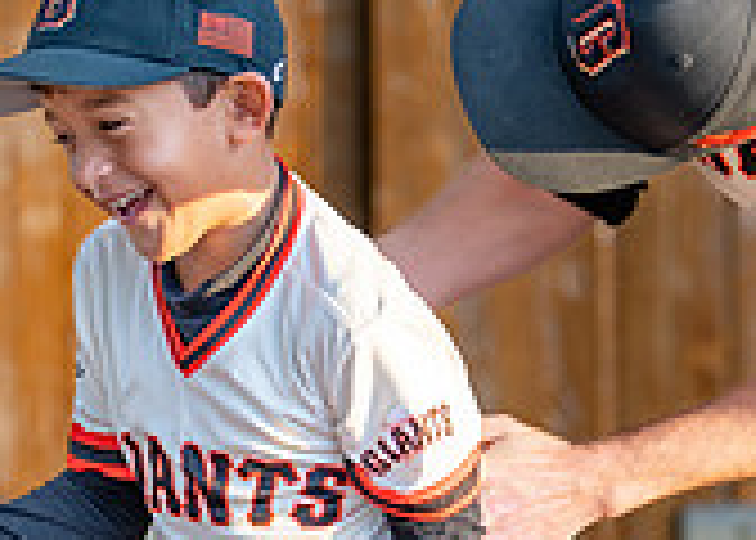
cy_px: 392
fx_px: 4101
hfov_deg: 10.5
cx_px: 525
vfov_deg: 7.5
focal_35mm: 191
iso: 100
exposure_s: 1/640
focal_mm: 50
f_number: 1.2
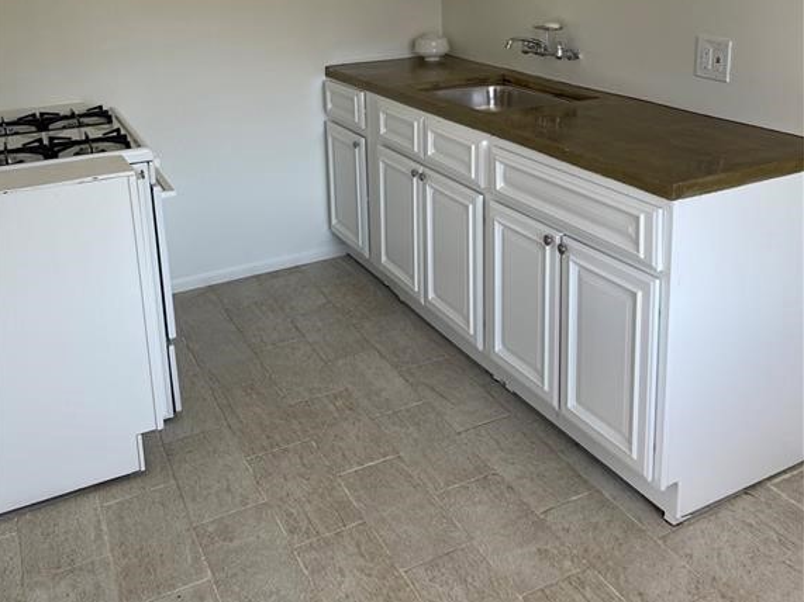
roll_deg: +2.8
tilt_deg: -13.1
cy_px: 139
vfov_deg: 39.4
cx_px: 400
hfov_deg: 52.6
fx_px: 813
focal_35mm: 35
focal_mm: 4.2
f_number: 1.6
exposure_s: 1/121
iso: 32
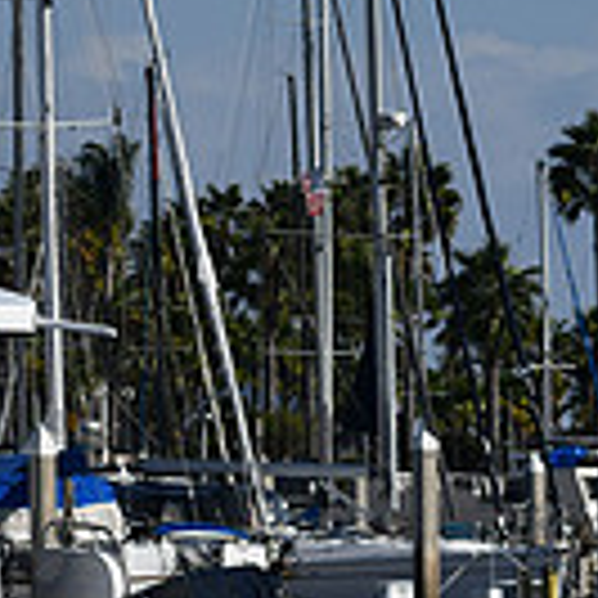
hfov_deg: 3.1
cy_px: 187
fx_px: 10847
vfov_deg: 3.2
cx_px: -499
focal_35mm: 555
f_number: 9
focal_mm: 100
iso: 100
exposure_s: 1/640
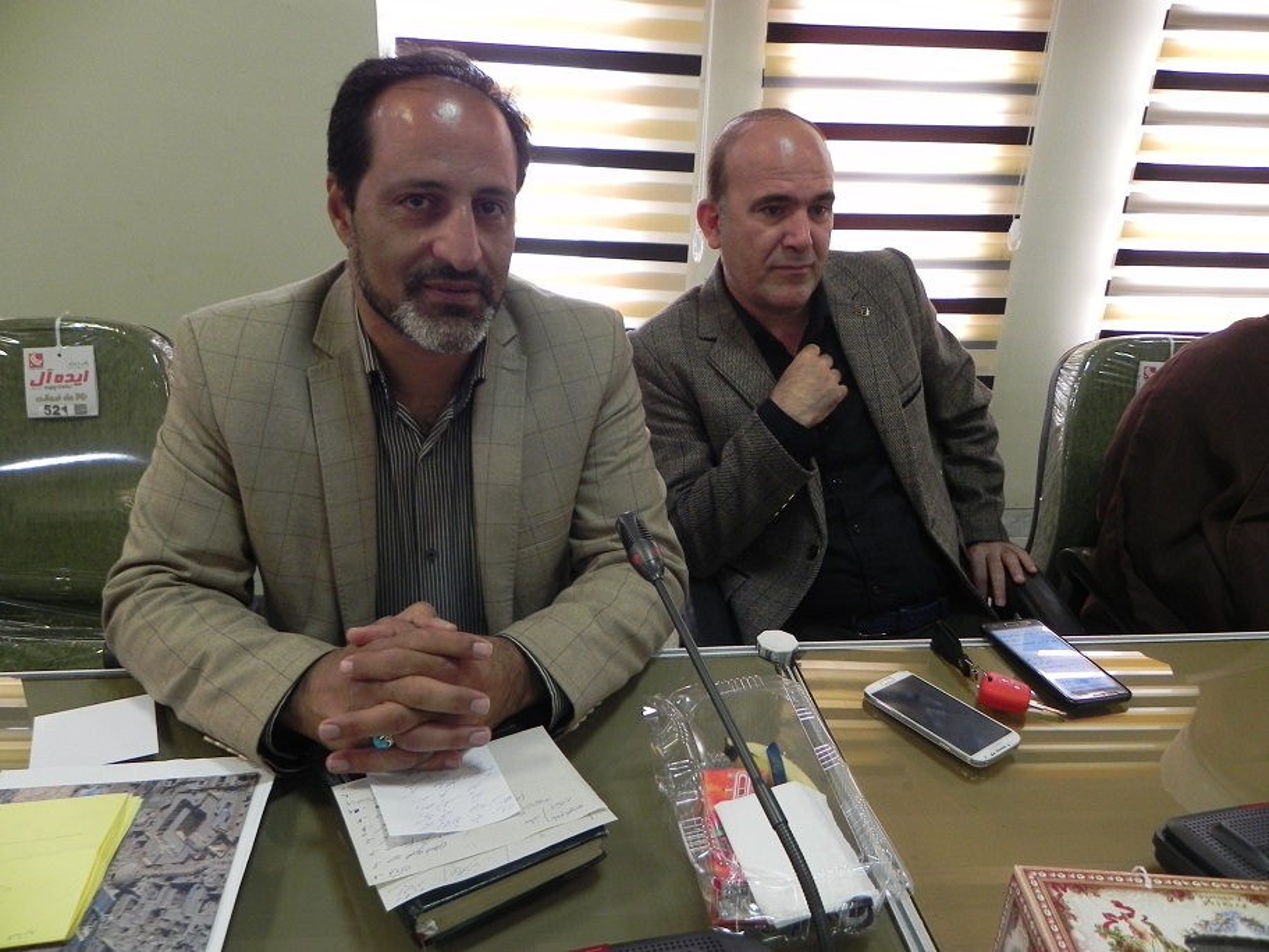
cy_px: 476
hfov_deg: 67.3
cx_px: 634
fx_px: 953
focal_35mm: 26
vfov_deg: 53.1
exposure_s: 1/30
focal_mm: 4.6
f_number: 2.8
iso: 277
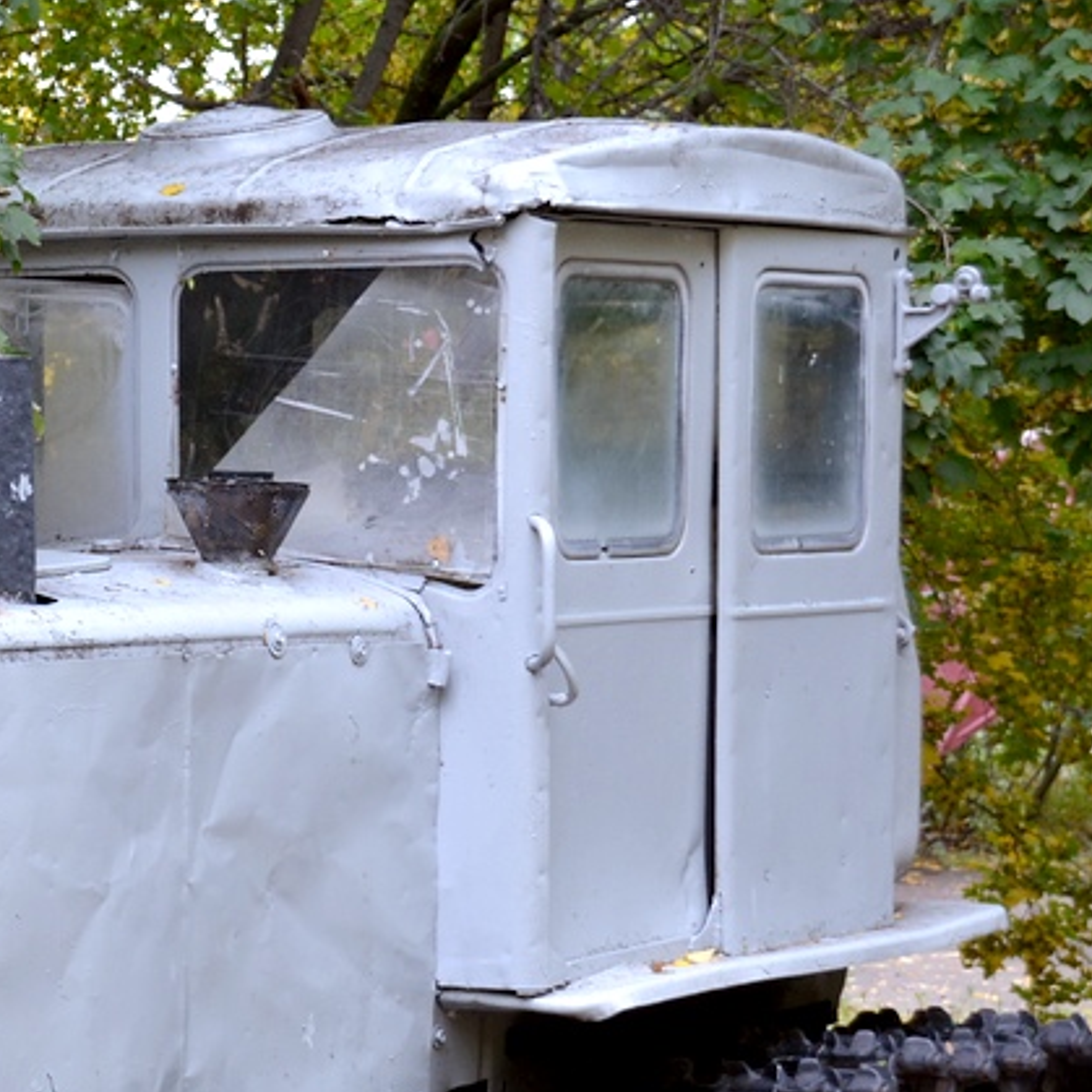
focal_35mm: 139
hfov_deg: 12.4
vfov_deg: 12.5
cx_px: -34
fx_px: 4961
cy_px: 912
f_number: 5.6
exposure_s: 1/125
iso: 400
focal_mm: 38
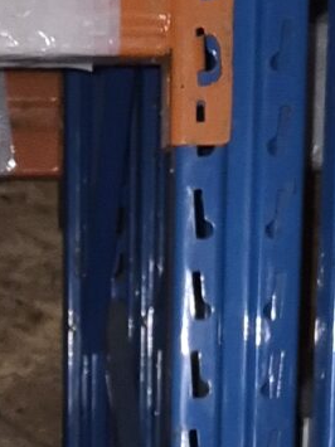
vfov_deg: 10.6
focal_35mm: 166
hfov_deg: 8.9
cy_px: 993
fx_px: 2143
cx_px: 55
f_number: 1.8
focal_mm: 5.4
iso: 500
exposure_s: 1/8
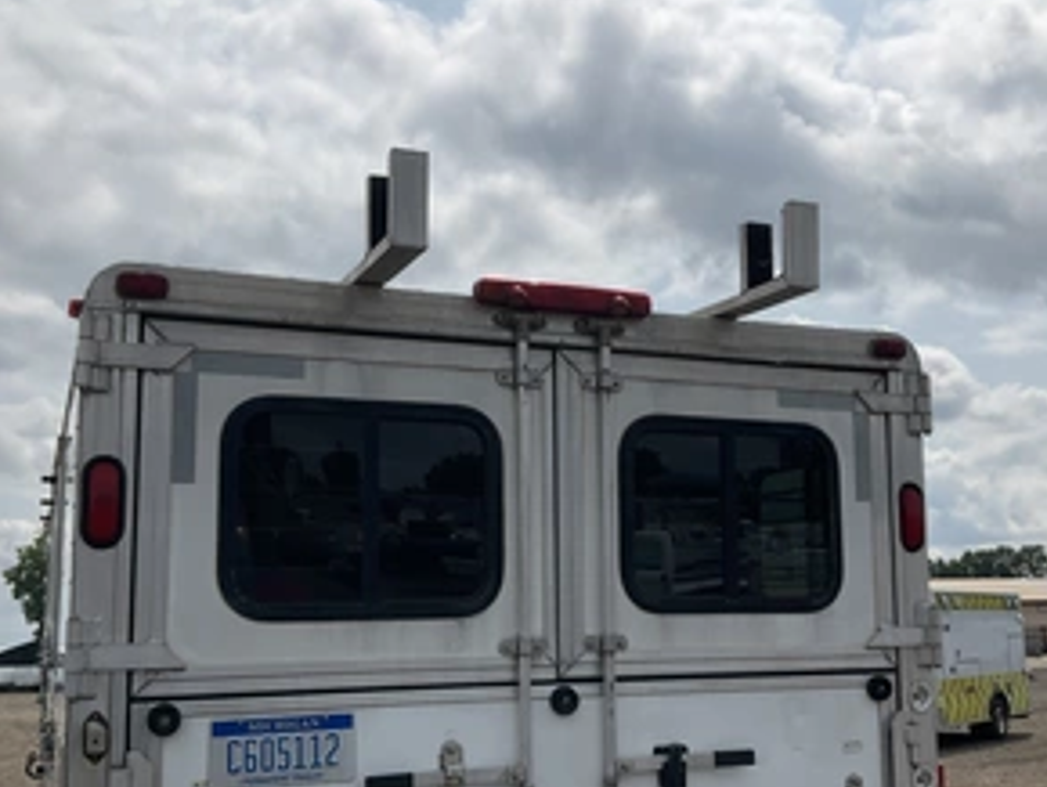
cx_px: 545
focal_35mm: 40
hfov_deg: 46.8
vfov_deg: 35.9
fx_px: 1211
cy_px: 462
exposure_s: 1/4405
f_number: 1.8
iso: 25
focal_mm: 3
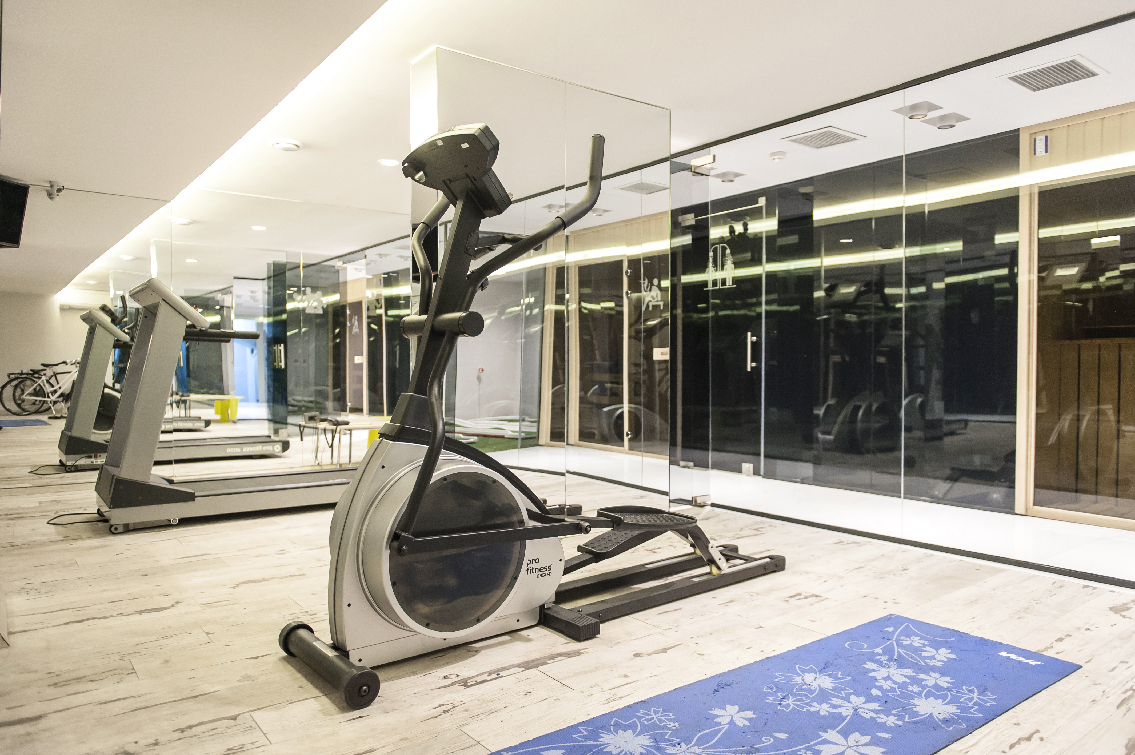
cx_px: 568
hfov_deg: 73.8
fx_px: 756
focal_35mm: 24
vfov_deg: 53.1
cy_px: 378
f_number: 2.8
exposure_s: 1/40
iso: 1600
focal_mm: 24
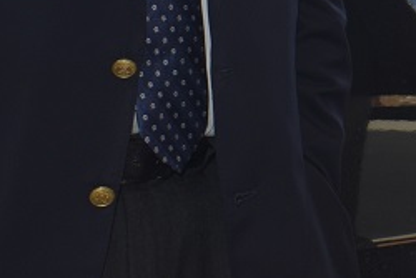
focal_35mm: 144
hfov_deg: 13.2
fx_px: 1665
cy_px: -70
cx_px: 672
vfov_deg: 9.4
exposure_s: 1/160
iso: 100
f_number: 6.3
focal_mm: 20
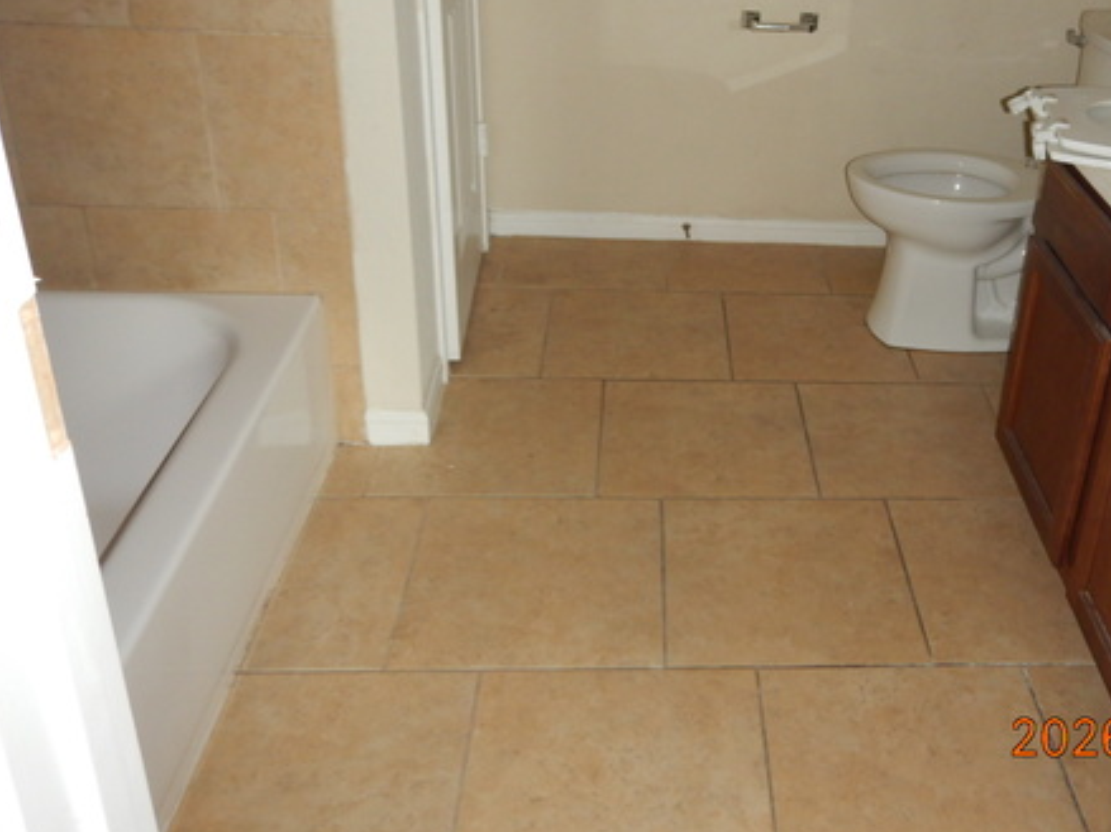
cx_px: 754
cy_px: 258
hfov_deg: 51.5
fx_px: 1123
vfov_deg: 40.0
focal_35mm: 35
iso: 200
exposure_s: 1/30
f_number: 2.8
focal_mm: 4.3
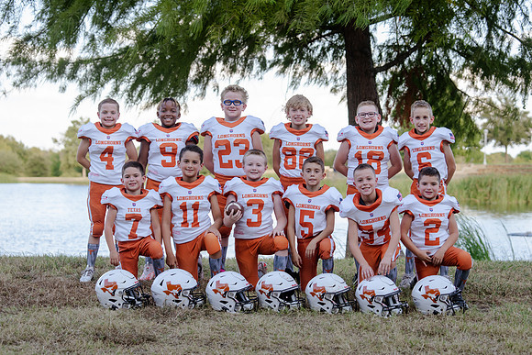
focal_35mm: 71
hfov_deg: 28.3
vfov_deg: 19.1
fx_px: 1053
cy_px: 178
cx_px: 266
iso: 320
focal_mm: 70
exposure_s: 1/400
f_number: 3.5
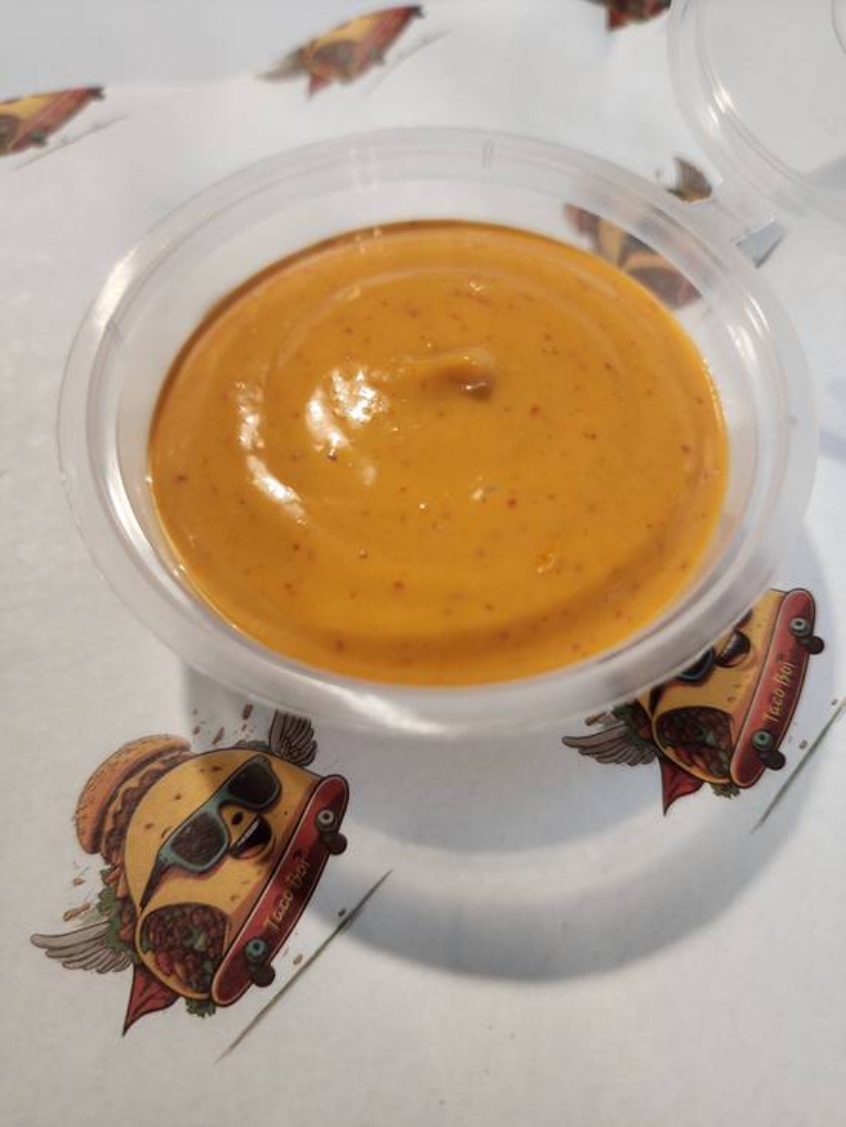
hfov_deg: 58.9
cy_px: 564
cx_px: 423
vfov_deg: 73.9
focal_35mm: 23
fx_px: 749
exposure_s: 1/100
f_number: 1.8
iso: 125
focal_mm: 6.4
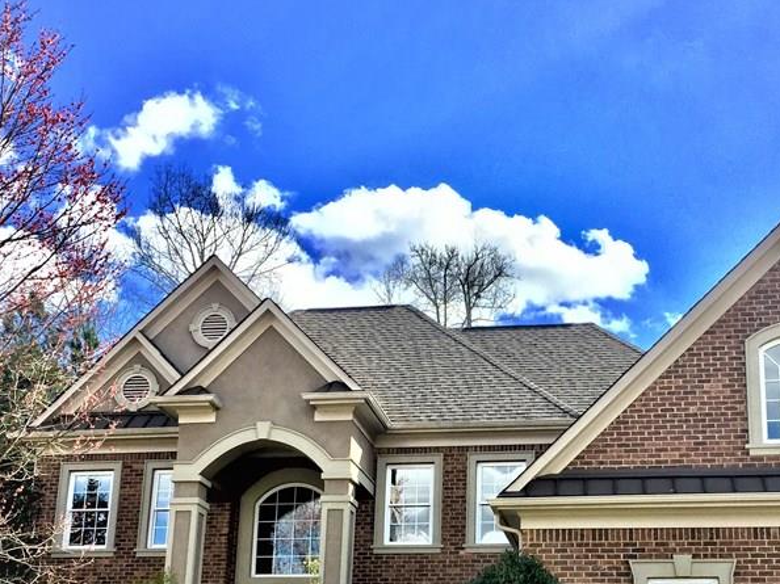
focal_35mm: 50
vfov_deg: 28.4
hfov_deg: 38.1
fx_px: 1126
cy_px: 480
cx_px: 452
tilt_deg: +15.4
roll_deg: -1.9
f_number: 2.2
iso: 32
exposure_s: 1/1014
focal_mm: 4.15
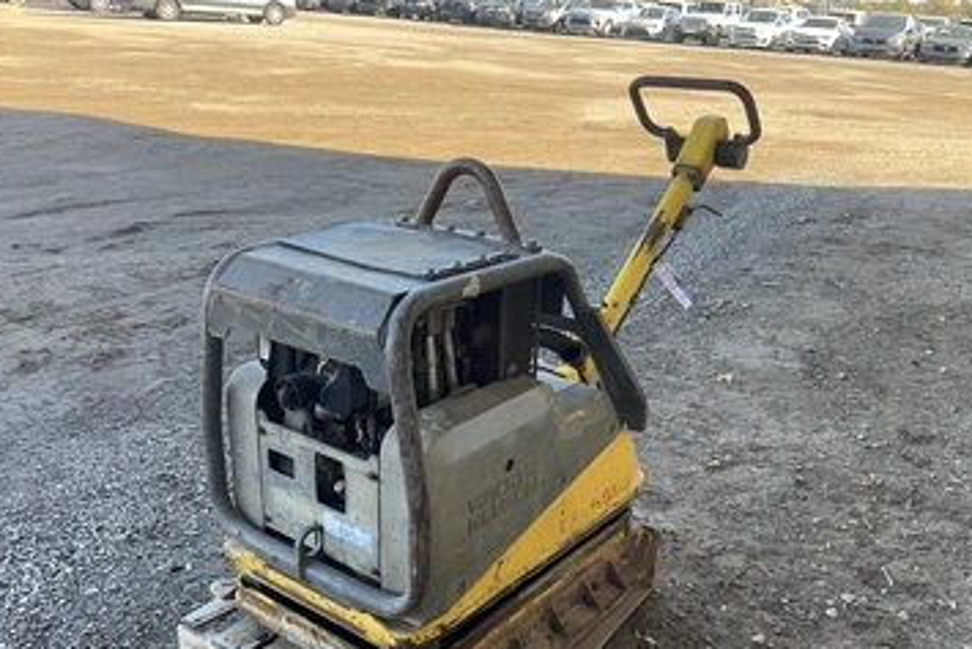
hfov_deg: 55.8
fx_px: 918
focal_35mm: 34
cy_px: 405
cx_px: 485
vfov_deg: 38.7
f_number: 1.8
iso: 25
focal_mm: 3
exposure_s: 1/167
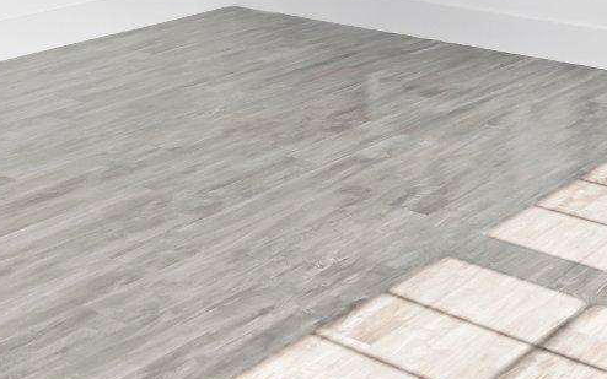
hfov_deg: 26.9
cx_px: 184
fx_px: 1258
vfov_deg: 15.4
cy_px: -240
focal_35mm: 76
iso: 500
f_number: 8
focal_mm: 18
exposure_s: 1/50
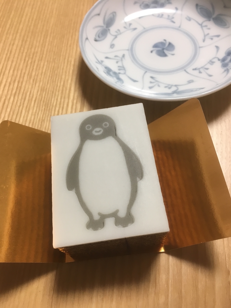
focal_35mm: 29
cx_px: 116
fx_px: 258
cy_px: 154
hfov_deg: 48.2
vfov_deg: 61.7
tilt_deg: -61.5
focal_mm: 4.15
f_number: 2.2
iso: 64
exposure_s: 1/30
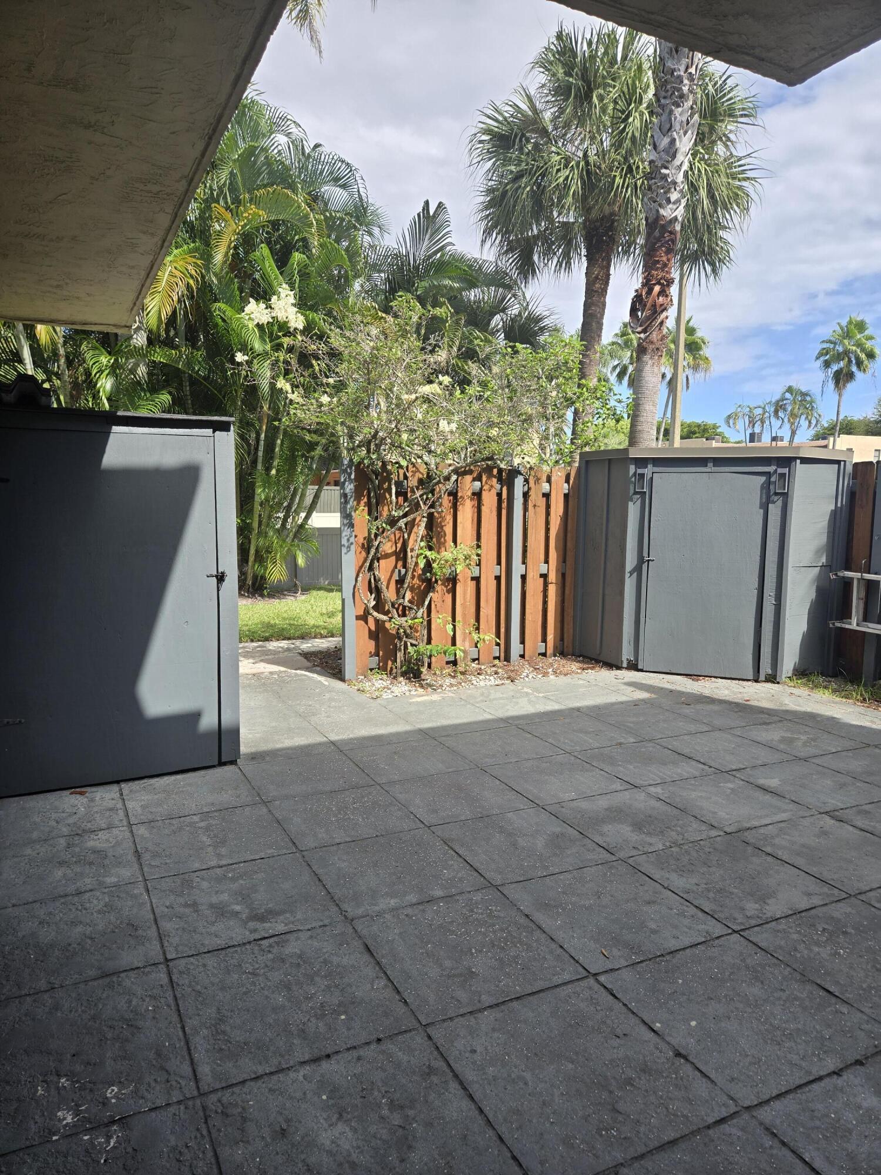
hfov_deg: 58.9
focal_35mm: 23
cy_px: 588
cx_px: 440
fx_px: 780
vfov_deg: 73.9
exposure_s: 1/1081
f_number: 1.8
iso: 25
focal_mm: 5.4
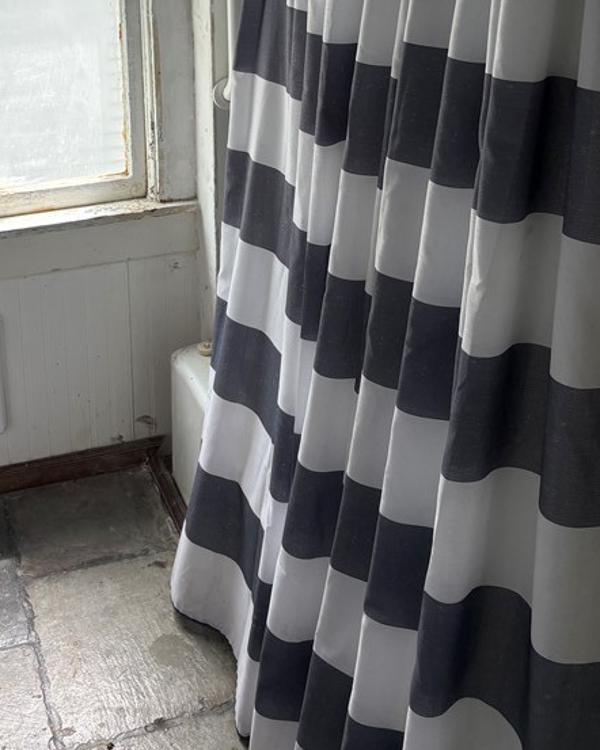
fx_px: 1044
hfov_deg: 32.0
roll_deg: -0.5
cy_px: 133
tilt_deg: -15.6
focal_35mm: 47
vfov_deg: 37.9
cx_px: 242
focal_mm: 5.96
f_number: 1.6
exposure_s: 1/152
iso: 64
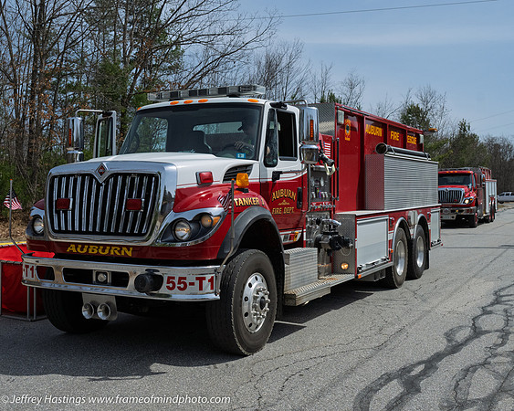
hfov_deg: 43.4
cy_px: 192
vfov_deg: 35.3
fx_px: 645
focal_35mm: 42
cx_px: 247
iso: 1000
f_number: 6.3
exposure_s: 1/5000
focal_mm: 28.5
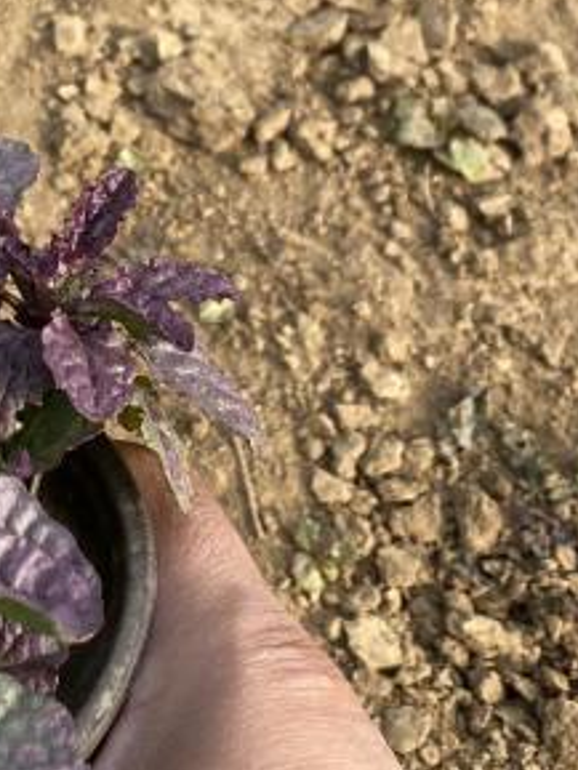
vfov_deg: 19.8
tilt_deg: -41.5
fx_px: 2136
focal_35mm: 96
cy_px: -4
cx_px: -56
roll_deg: -3.6
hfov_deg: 15.0
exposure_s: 1/965
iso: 32
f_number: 1.8
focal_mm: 4.25
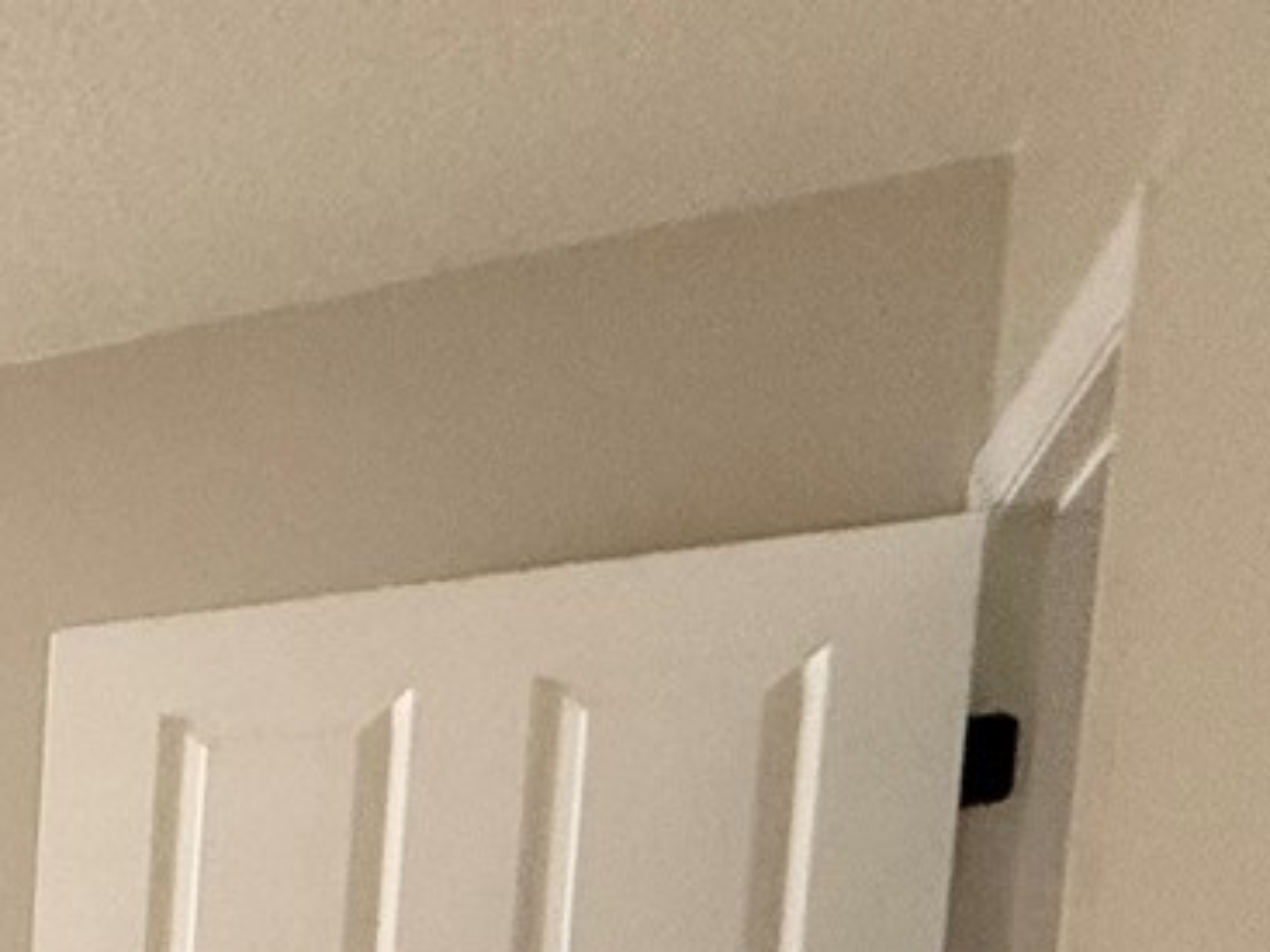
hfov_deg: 17.8
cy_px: 1412
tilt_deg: -5.2
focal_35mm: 61
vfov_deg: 20.6
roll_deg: +0.5
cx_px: -1422
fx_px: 2237
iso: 400
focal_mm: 2.22
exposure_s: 1/120
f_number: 2.2
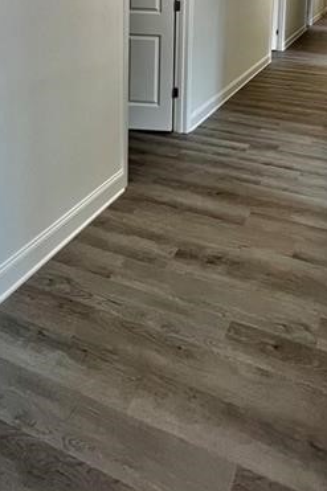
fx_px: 382
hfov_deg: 45.3
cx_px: 229
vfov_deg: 53.6
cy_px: 16
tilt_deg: -5.0
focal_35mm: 28
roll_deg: -2.5
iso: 160
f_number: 1.8
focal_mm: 1.57
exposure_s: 1/120
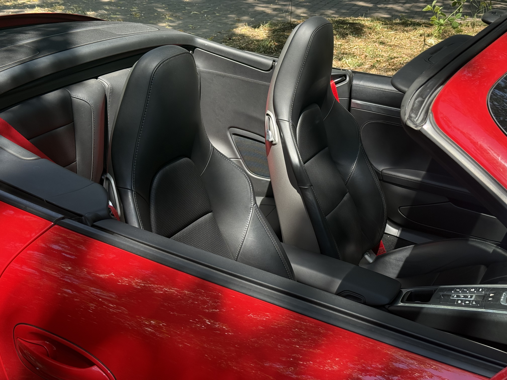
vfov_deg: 30.3
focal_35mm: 48
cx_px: 254
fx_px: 703
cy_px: 190
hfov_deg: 39.7
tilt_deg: -23.3
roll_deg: -1.2
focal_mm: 6.76
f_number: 1.78
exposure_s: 1/962
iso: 64
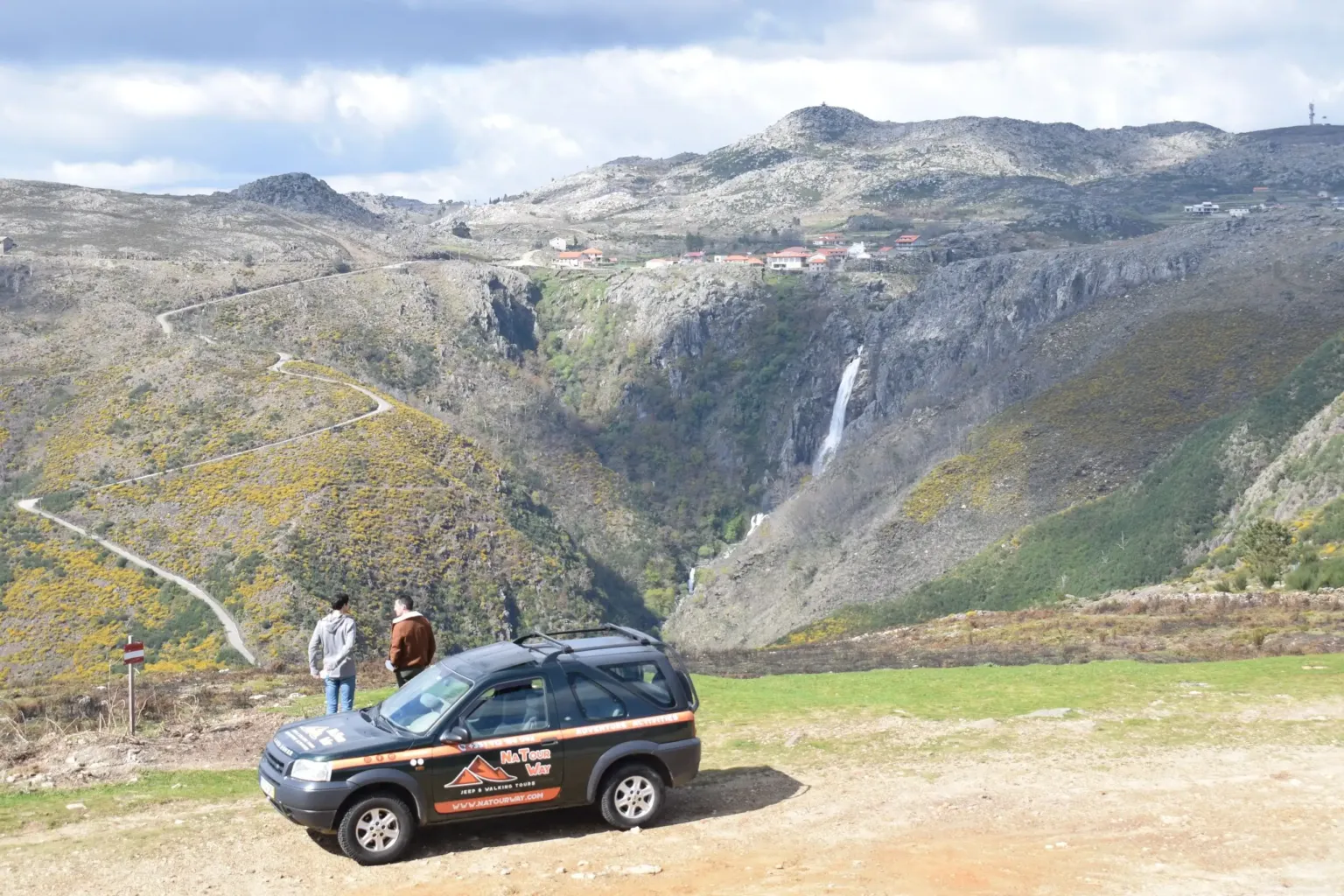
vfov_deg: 22.6
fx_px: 2240
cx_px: 672
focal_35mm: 60
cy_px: 448
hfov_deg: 33.4
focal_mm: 40
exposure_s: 1/320
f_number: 9
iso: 200
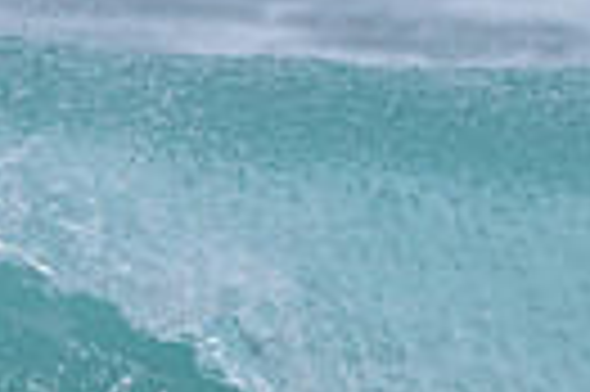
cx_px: -495
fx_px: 44440
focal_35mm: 2715
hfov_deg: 0.8
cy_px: 297
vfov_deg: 0.5
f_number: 5.6
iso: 400
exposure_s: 1/2000
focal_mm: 500
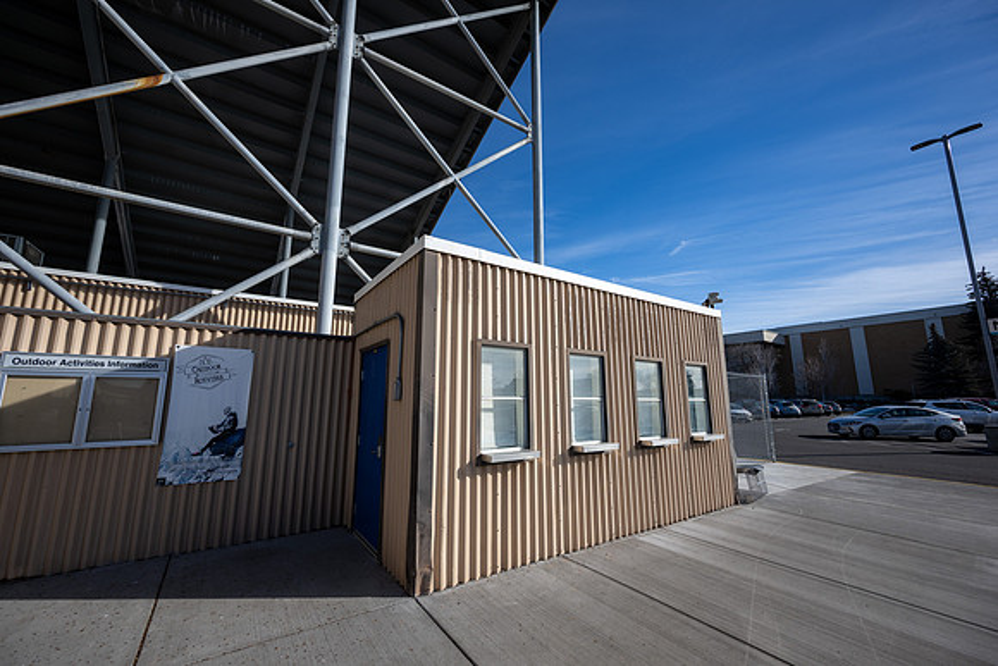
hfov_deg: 104.2
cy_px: 333
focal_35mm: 14
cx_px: 499
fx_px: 388
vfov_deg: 81.2
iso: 100
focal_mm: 14
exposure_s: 1/400
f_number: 7.1
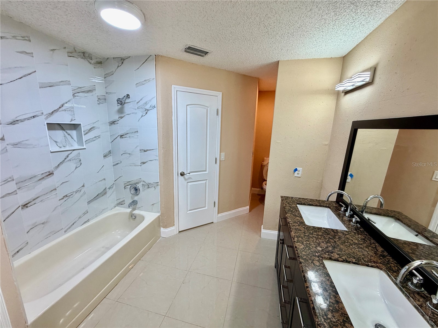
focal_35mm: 14
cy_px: 164
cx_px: 219
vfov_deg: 85.7
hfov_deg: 102.1
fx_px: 177
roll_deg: -0.8
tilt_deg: -12.0
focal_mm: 2.22
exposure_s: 1/120
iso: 200
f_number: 2.2
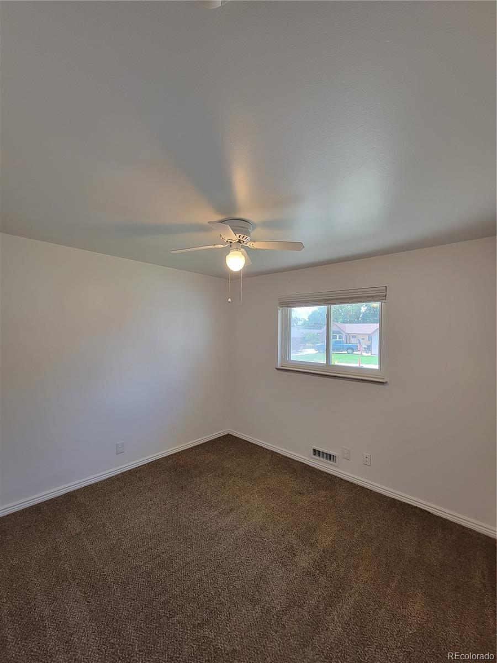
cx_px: 248
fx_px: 249
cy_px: 332
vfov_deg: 106.2
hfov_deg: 89.9
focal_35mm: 13
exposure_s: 1/60
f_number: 2.2
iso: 160
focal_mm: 2.2
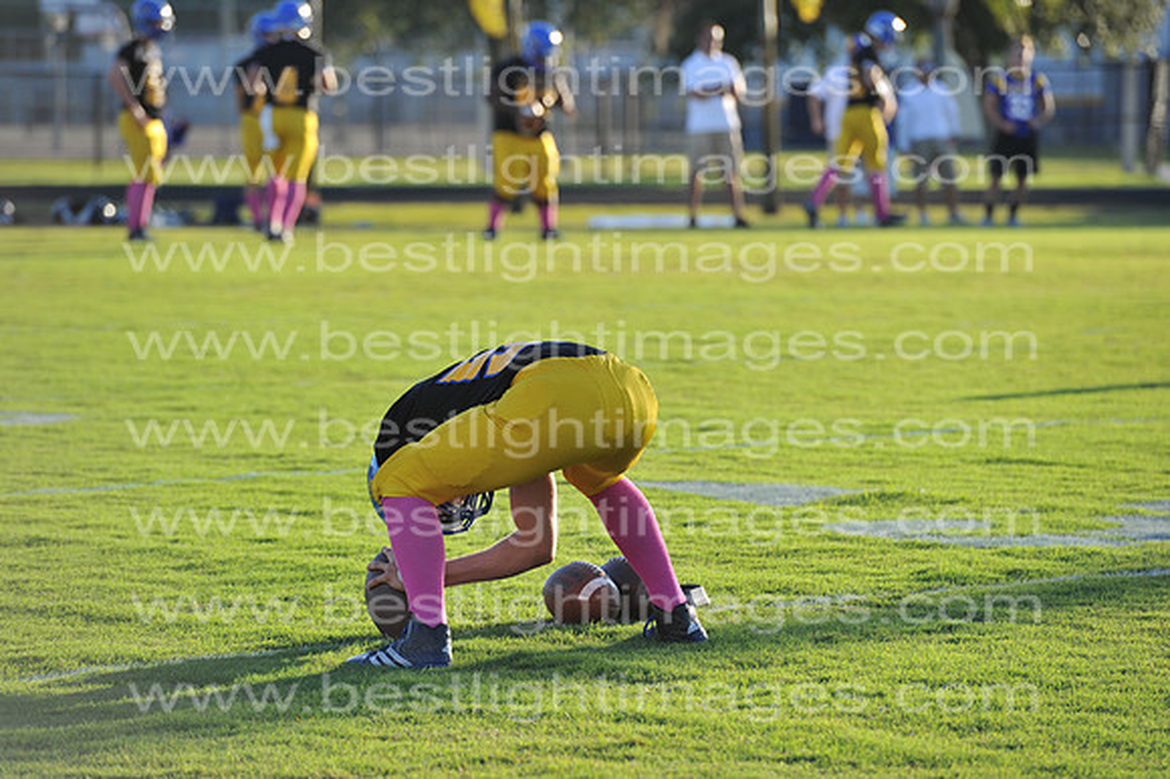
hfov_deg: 10.3
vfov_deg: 6.9
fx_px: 6496
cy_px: 390
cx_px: 585
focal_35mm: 200
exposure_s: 1/400
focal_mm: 200
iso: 200
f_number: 5
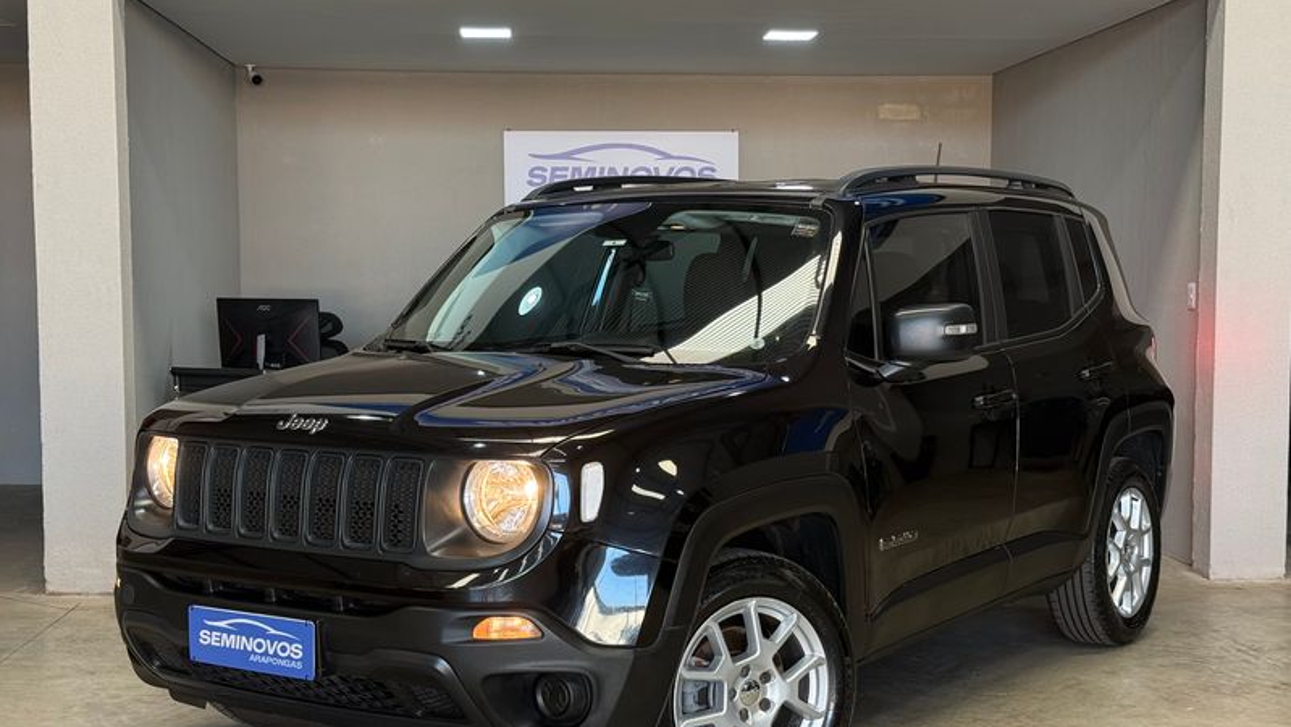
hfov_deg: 39.2
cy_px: 409
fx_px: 1815
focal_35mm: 53
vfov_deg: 22.6
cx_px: 653
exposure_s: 1/60
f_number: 1.78
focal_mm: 6.76
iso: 100
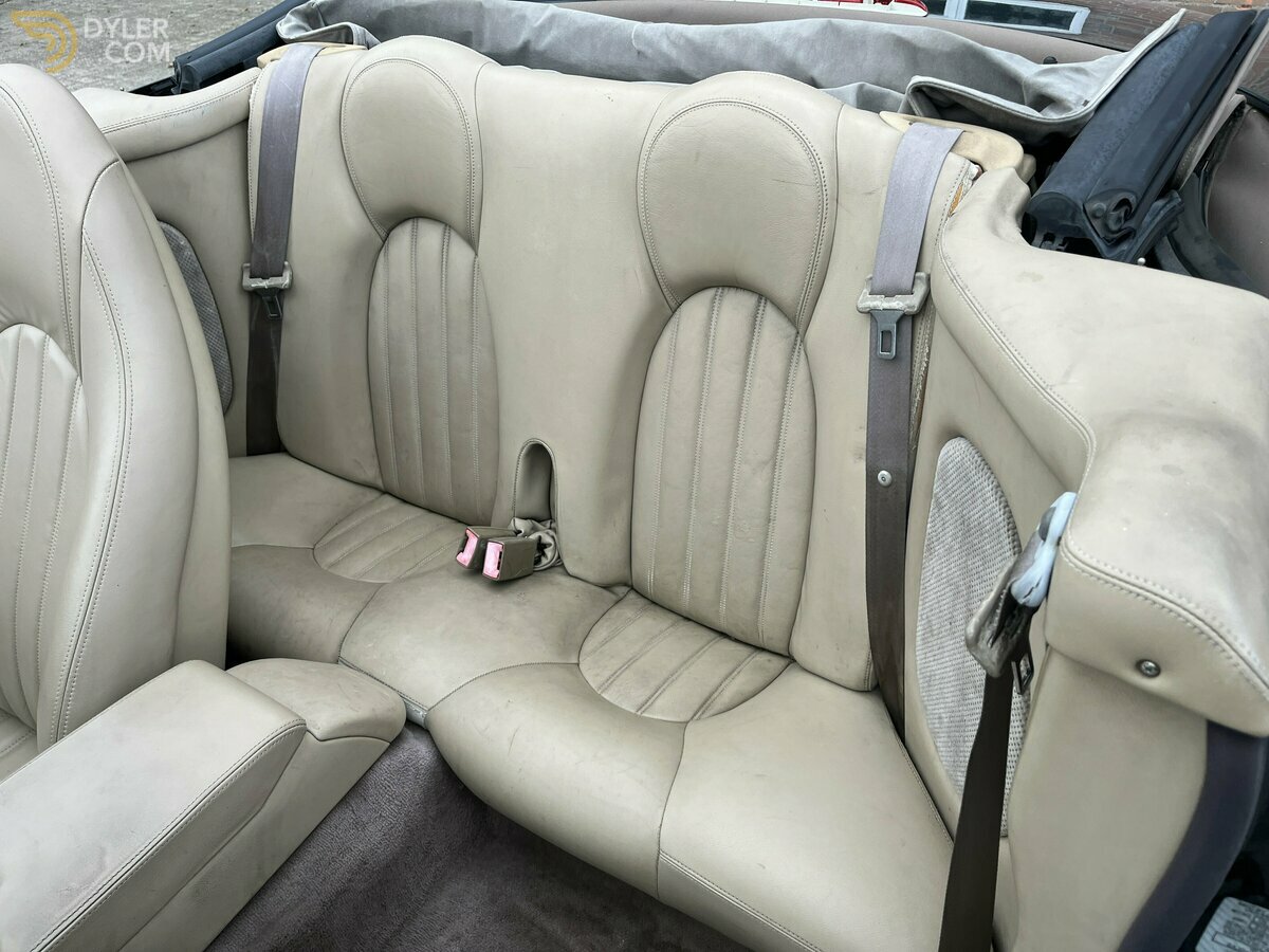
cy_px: 476
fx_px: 953
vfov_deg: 53.1
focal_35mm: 26
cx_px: 634
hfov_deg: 67.3
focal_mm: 5.1
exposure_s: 1/336
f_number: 1.6
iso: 50
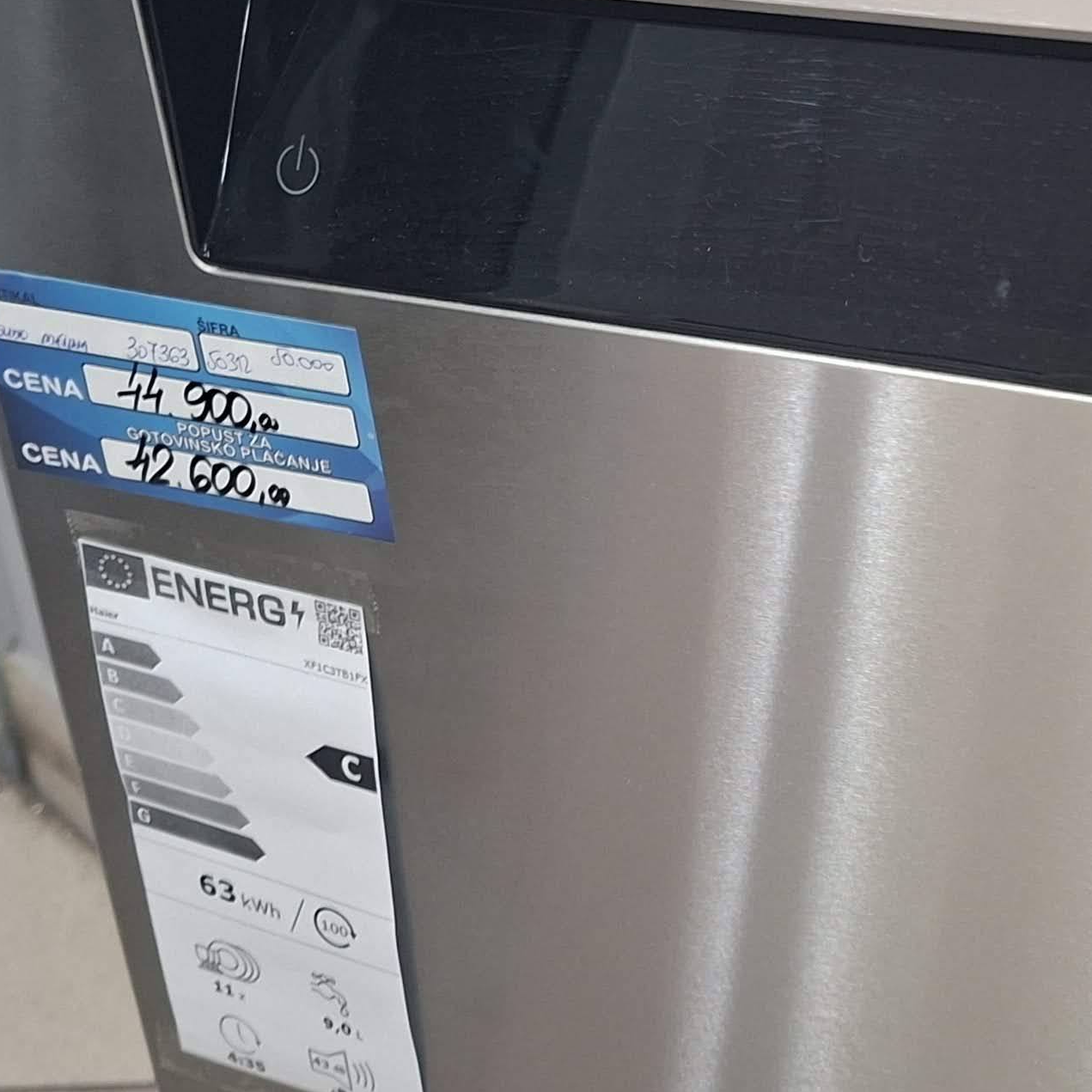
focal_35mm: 64
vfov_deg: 26.4
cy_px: 224
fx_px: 2284
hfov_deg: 26.1
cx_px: 967
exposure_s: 1/33
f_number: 1.8
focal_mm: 5.54
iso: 400
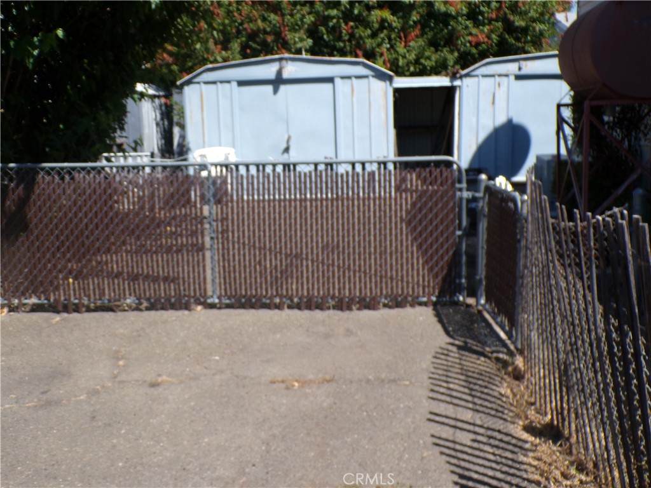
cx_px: 326
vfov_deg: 34.3
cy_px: 244
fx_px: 790
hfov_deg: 44.8
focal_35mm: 42
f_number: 3.4
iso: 100
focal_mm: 7.6
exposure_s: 1/850
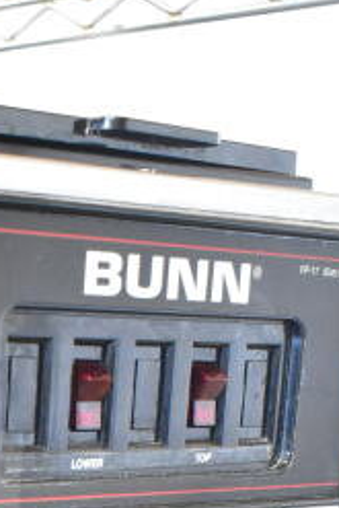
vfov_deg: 19.3
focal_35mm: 100
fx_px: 1410
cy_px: 601
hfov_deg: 13.0
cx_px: -158
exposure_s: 1/30
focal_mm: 18
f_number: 3.5
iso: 2800
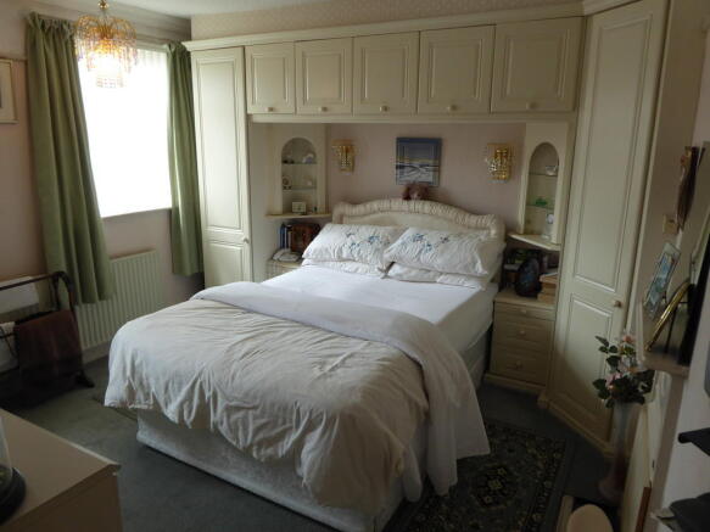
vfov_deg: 56.8
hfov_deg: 71.6
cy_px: 266
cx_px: 355
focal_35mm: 24
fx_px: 492
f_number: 3.3
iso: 100
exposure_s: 1/60
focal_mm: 4.3
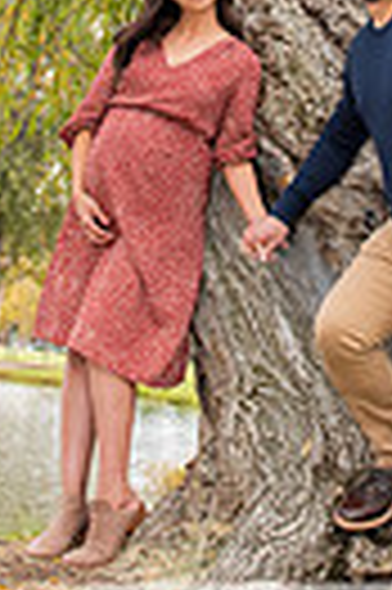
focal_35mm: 93
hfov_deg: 14.5
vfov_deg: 20.1
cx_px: 351
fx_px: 1523
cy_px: -185
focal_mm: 27
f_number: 5
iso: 500
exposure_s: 1/125
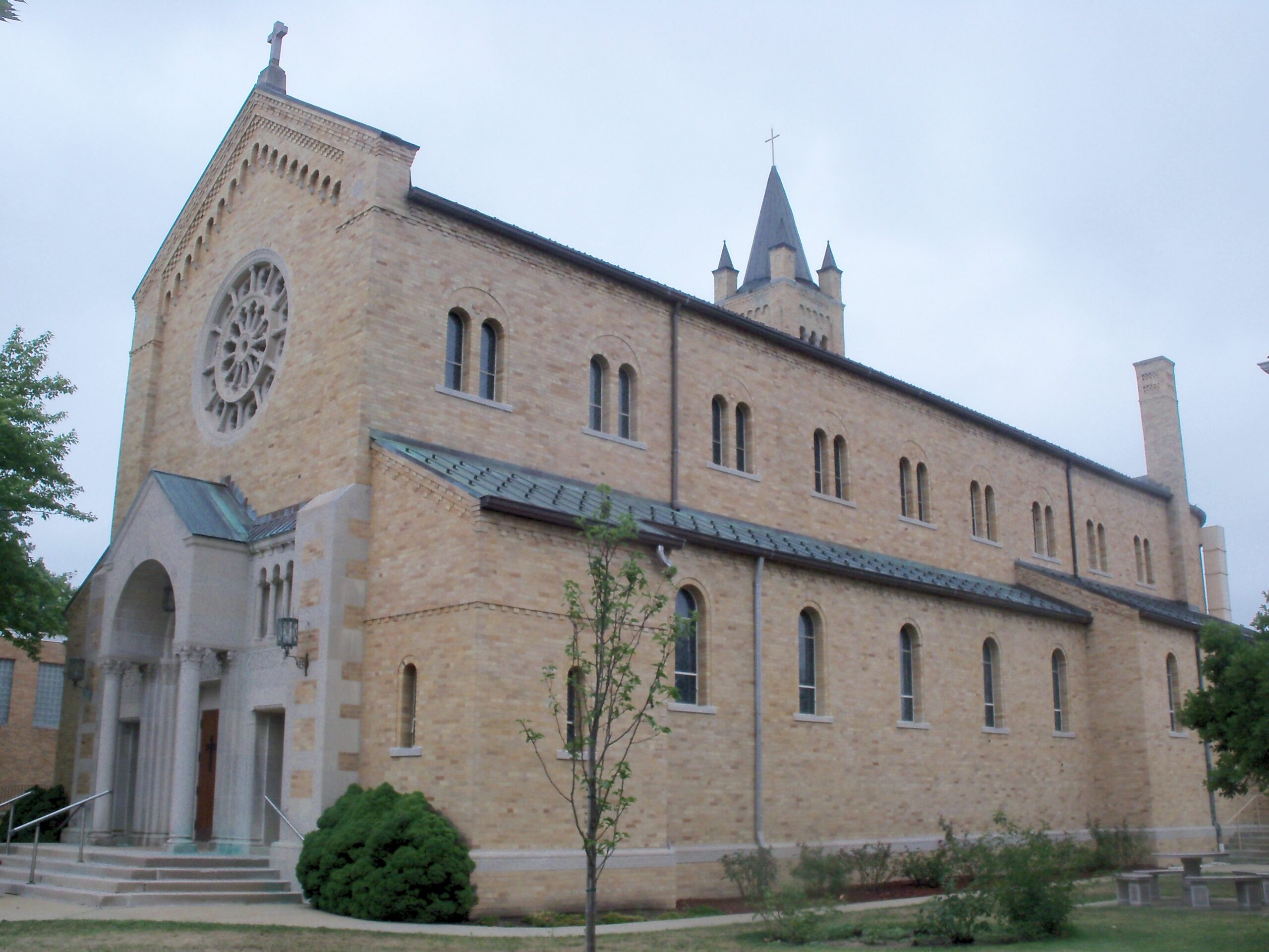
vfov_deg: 40.7
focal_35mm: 35
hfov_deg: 52.6
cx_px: 634
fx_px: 1283
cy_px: 476
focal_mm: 6.3
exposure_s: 1/250
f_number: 5.5
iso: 160
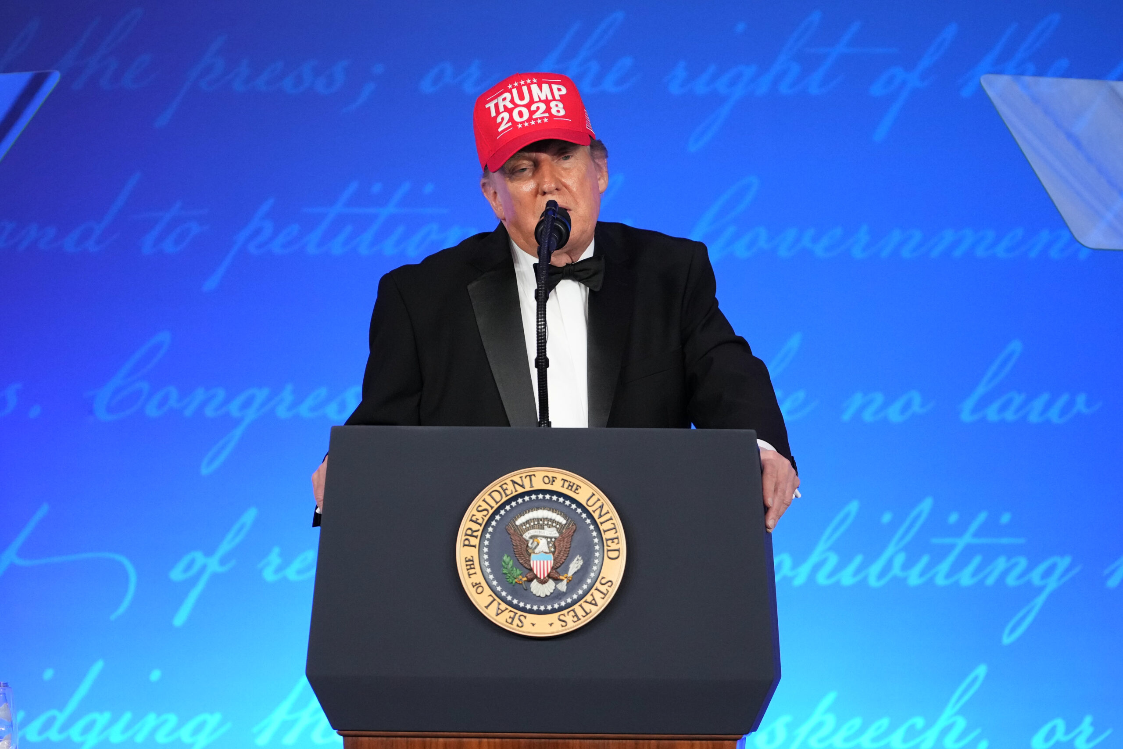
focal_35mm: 300
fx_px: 9358
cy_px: 374
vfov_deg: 4.6
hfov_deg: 6.9
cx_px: 562
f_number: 2.8
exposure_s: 1/640
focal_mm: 200
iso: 3200
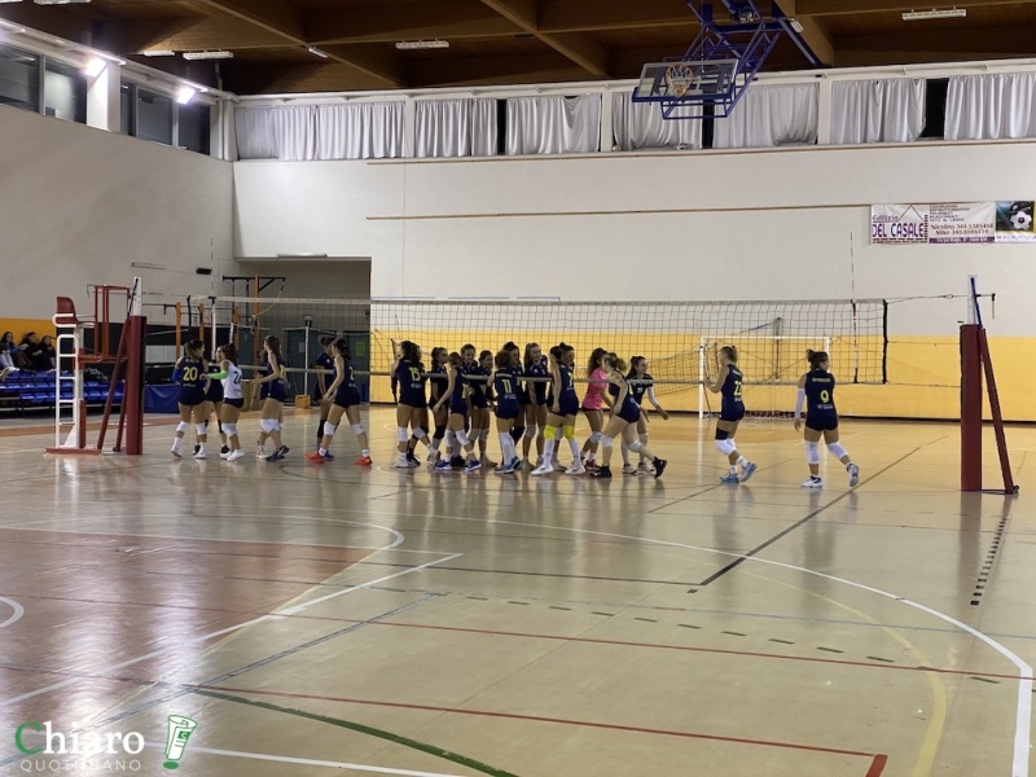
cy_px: 388
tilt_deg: -1.3
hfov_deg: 36.8
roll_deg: -0.9
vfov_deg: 28.0
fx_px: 1556
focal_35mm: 52
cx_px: 518
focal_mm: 6
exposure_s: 1/100
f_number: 2
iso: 160
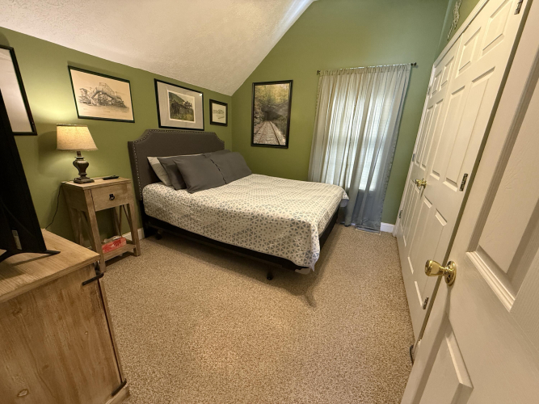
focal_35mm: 14
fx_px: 218
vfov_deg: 85.7
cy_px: 202
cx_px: 270
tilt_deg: -15.7
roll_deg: -2.5
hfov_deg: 102.1
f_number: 2.2
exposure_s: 1/60
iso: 500
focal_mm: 2.22
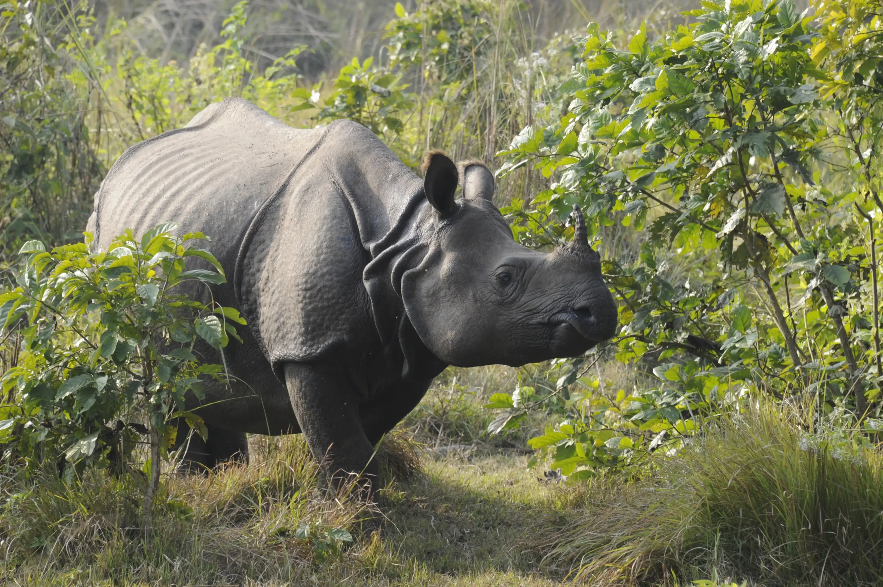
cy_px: 294
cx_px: 442
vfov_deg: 4.6
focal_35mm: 300
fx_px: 7353
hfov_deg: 6.9
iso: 1250
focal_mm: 300
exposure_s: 1/500
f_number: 11
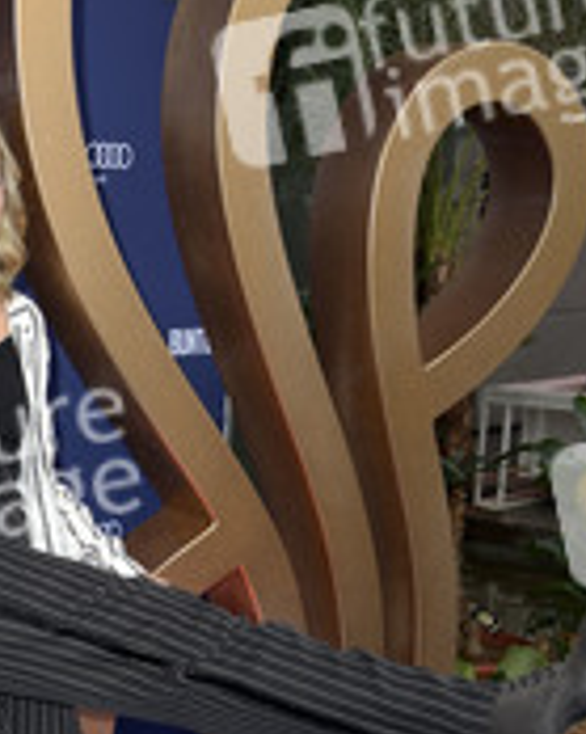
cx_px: 46
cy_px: 700
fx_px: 1779
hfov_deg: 18.4
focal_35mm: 82
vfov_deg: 22.6
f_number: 6.3
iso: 640
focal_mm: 38
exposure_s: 1/250
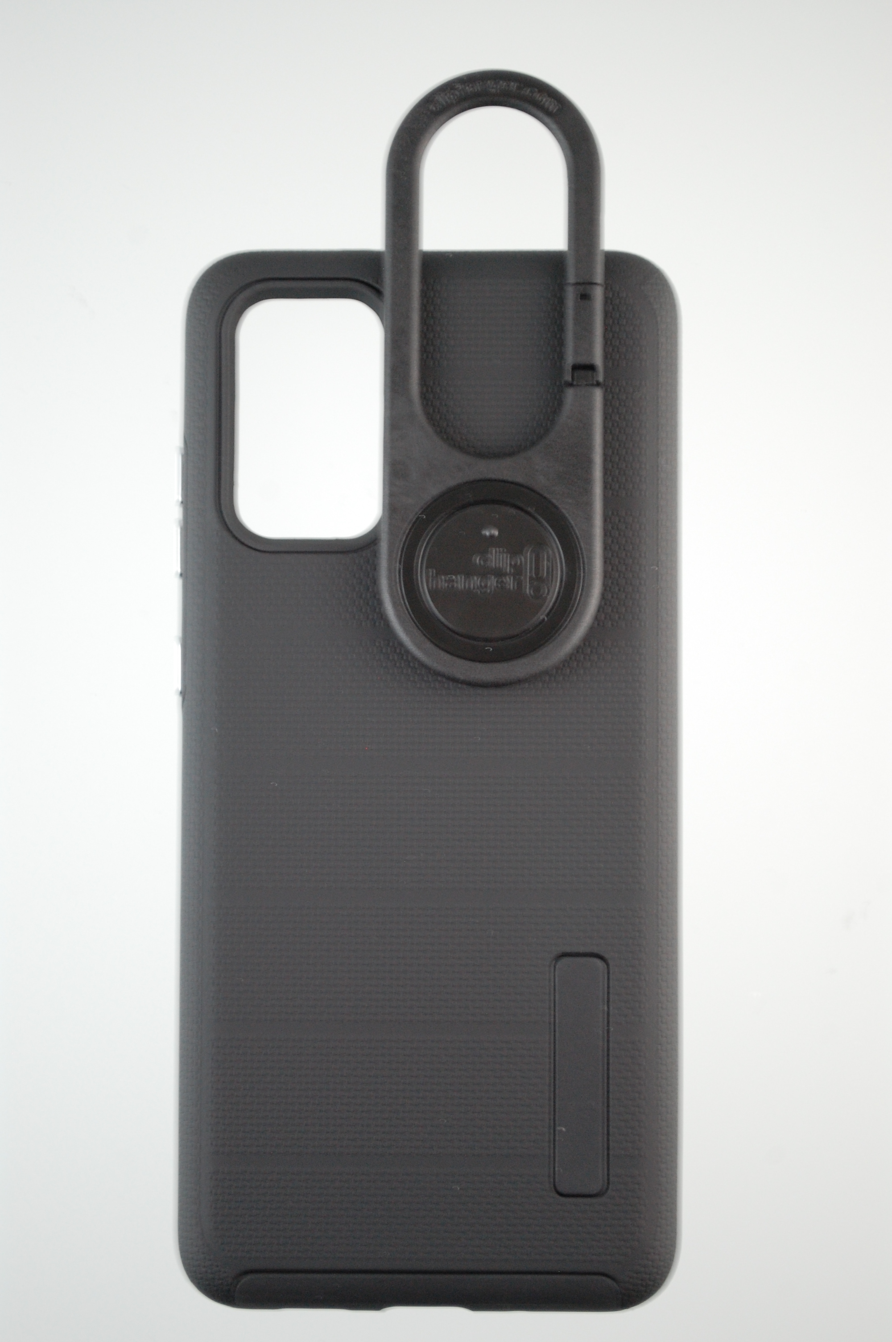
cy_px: 671
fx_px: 2792
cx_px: 446
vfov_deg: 27.0
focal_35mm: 75
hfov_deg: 18.1
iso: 800
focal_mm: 50
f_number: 5.6
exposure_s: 1/20
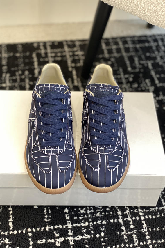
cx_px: 75
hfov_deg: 24.6
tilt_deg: -47.9
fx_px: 378
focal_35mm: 55
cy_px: 123
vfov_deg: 36.2
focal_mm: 6
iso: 80
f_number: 2
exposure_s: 1/122
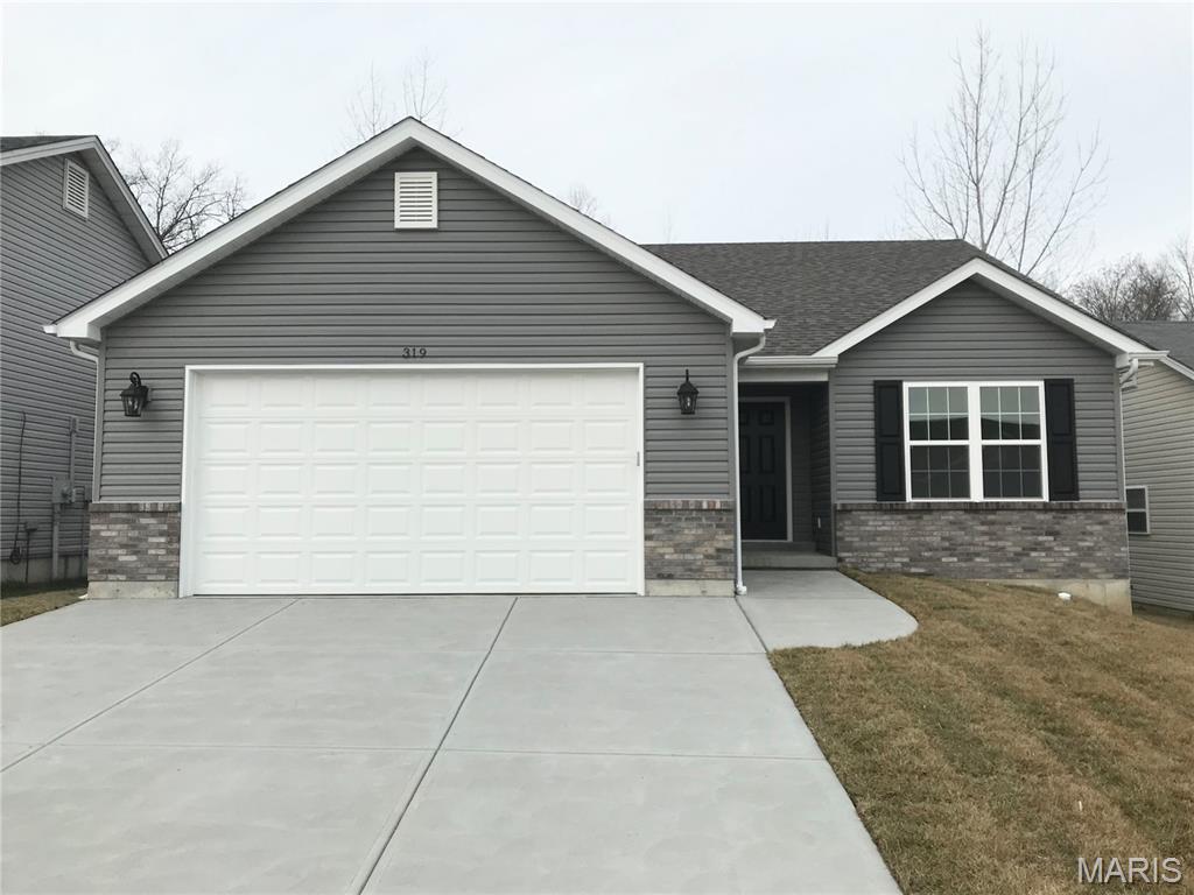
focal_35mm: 28
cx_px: 597
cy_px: 448
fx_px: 966
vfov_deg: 49.7
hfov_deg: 63.4
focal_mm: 3.99
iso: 20
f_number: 1.8
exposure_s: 1/1709
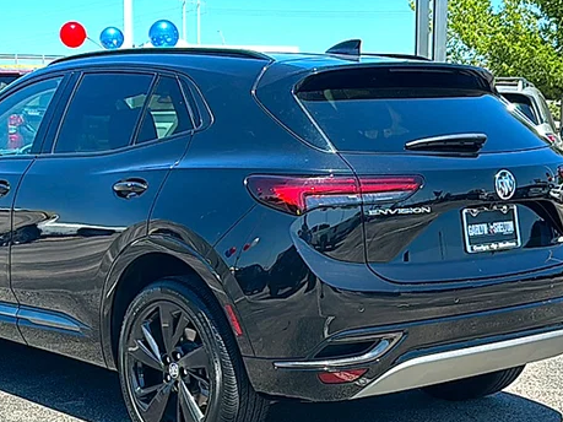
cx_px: 210
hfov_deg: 33.1
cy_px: 240
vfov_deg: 25.2
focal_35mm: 58
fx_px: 943
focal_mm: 6.86
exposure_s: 1/2037
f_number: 1.78
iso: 80
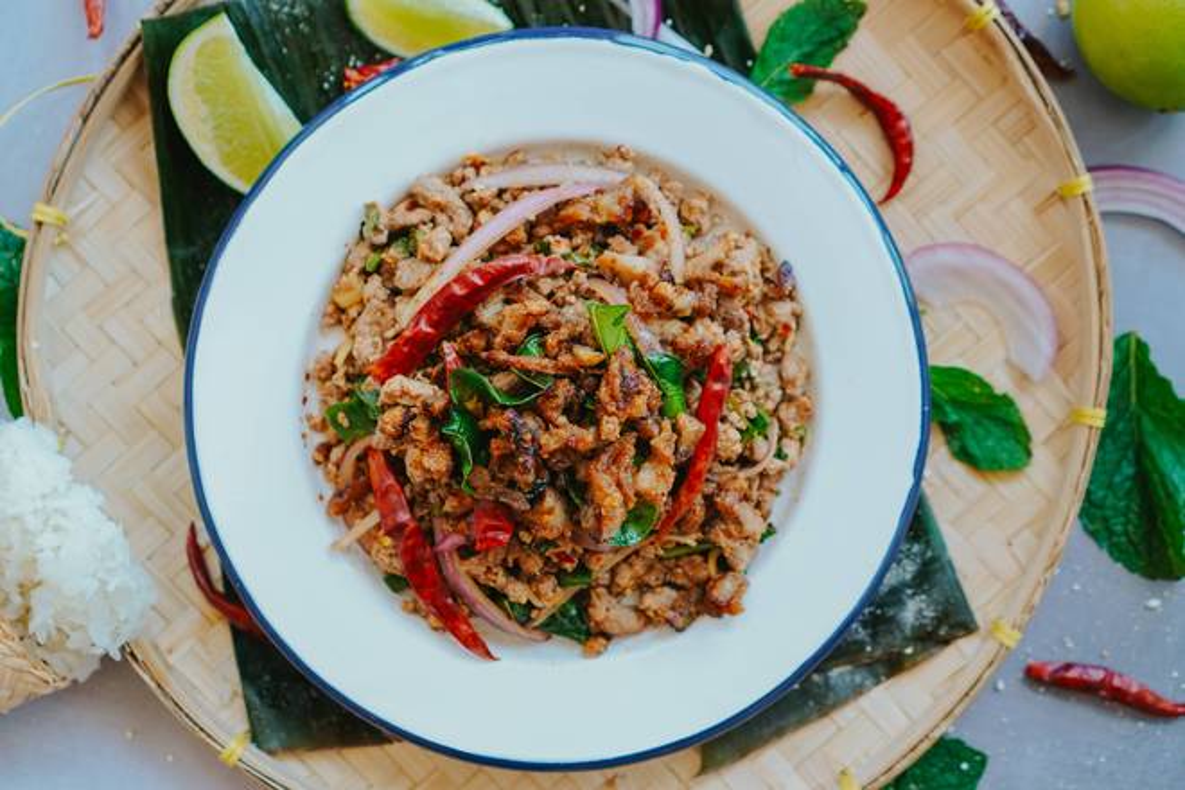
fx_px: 1728
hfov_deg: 37.9
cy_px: 395
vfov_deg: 25.8
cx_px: 592
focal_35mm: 52
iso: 160
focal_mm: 35
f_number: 3.2
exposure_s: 1/20
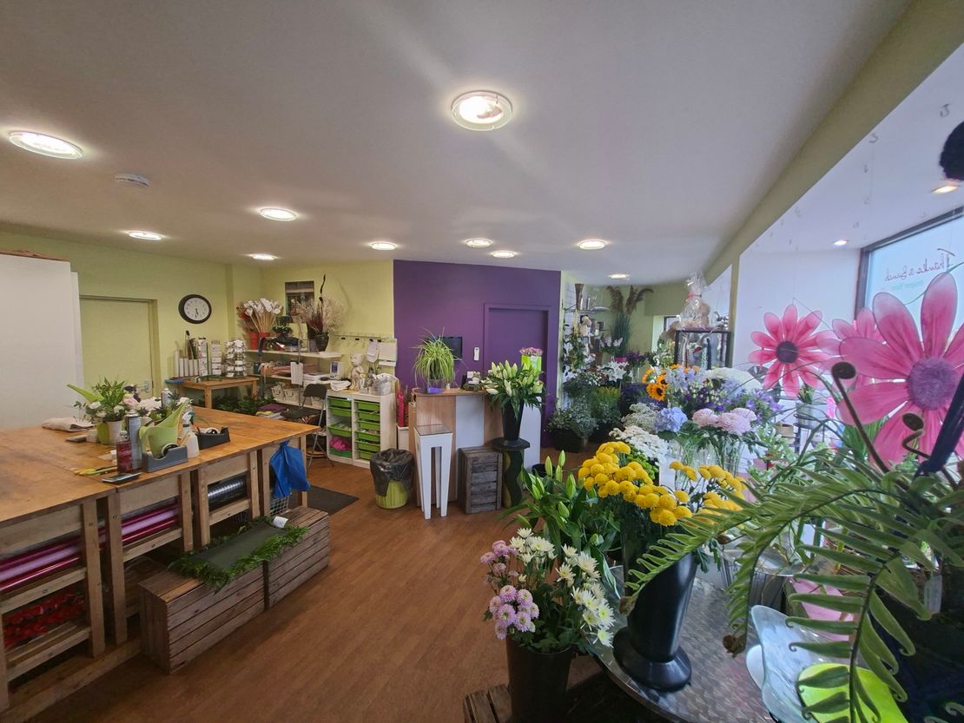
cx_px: 482
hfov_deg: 106.2
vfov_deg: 89.9
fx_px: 362
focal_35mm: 13
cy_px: 362
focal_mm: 1.74
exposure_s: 1/50
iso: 80
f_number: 2.2
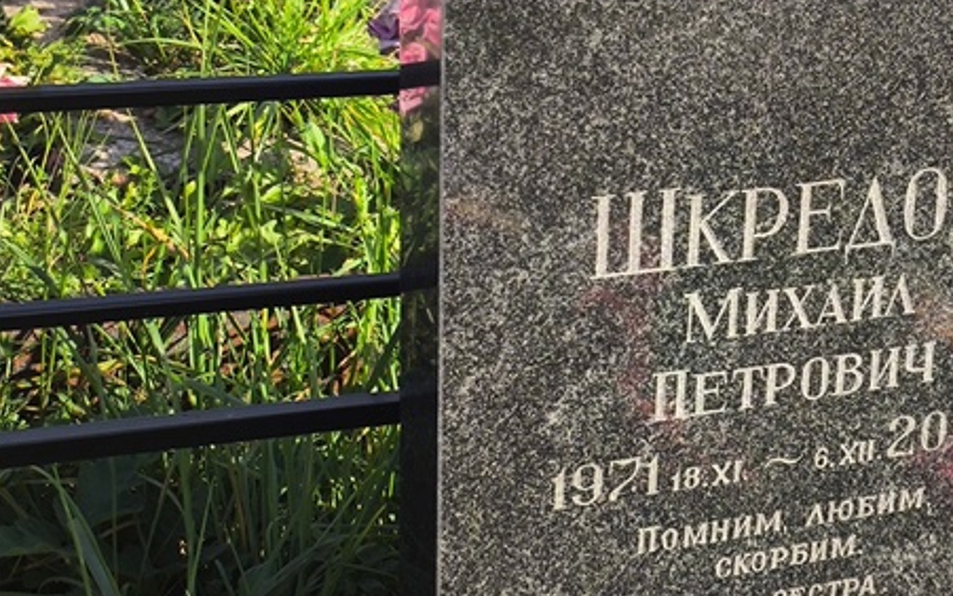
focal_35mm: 94
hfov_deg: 21.8
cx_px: 768
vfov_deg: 13.9
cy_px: 165
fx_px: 2442
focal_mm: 4.71
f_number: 1.7
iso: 50
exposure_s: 1/877
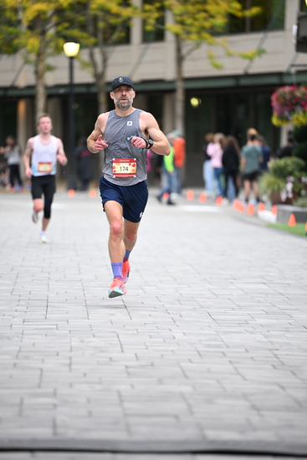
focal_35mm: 200
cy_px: 230
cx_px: 154
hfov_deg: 6.9
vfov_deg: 10.3
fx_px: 2557
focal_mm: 200
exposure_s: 1/1250
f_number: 2.8
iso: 1600
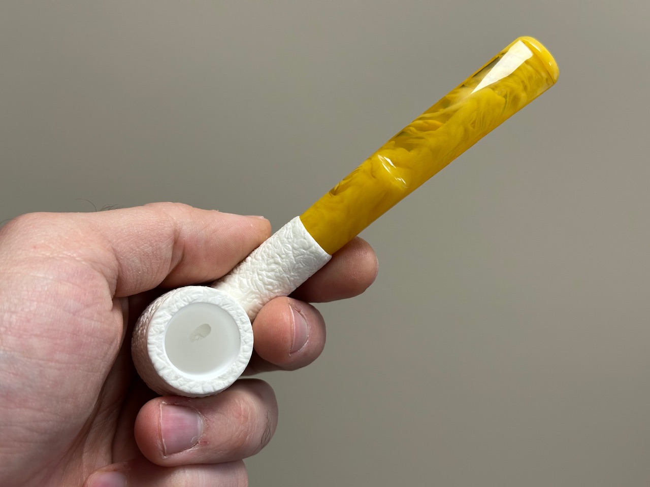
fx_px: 901
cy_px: 244
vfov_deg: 30.3
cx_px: 325
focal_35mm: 48
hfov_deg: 39.7
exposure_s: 1/115
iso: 80
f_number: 1.78
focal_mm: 6.86
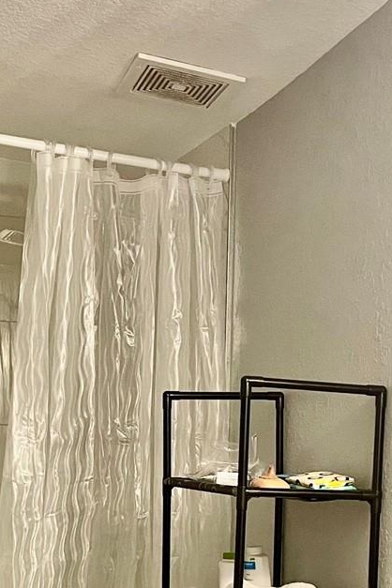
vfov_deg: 28.5
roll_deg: -0.7
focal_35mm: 69
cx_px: 179
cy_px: 490
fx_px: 1127
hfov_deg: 19.7
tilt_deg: -1.4
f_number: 1.6
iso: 320
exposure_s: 1/60
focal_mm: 4.2
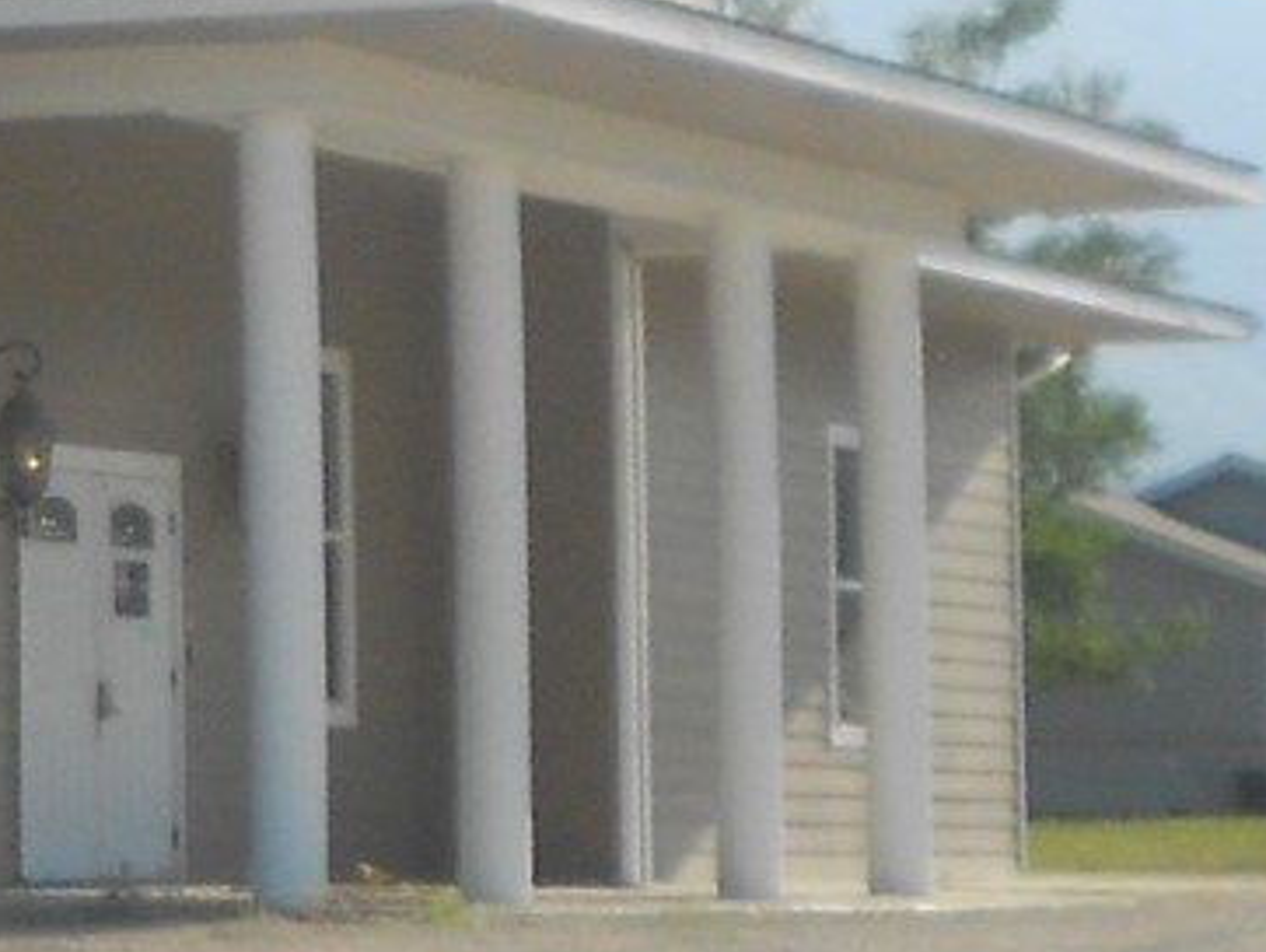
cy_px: 343
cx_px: -2200
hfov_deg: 9.2
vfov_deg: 8.2
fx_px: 6624
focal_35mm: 181
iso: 80
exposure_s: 1/500
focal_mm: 5.8
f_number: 3.6
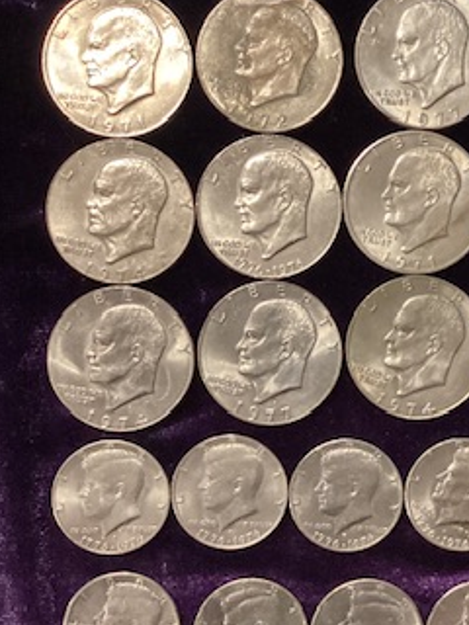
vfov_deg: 31.1
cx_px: 426
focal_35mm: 62
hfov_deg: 23.0
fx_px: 1120
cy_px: 359
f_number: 2.4
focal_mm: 3.3
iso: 640
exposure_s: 1/30
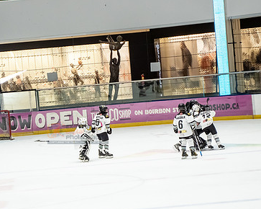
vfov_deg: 9.2
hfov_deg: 11.5
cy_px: 133
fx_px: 1297
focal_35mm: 168
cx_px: 78
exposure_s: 1/1000
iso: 2500
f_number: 2.8
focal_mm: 75
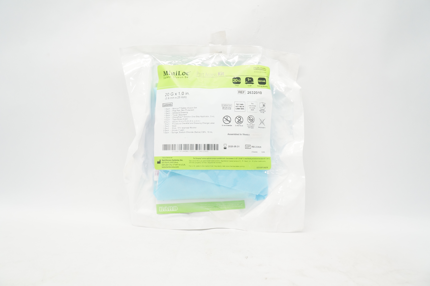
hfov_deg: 67.4
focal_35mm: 27
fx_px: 322
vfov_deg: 47.8
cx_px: 215
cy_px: 143
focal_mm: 18
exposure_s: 1/40
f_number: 8
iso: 800
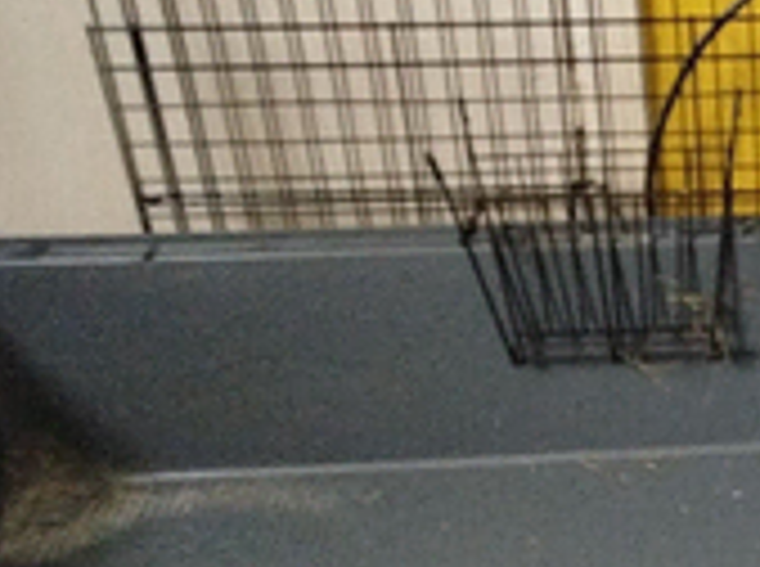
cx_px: 870
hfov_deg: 26.4
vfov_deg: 21.3
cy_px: 520
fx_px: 1468
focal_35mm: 67
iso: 1000
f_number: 1.7
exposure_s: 1/17
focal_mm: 5.31
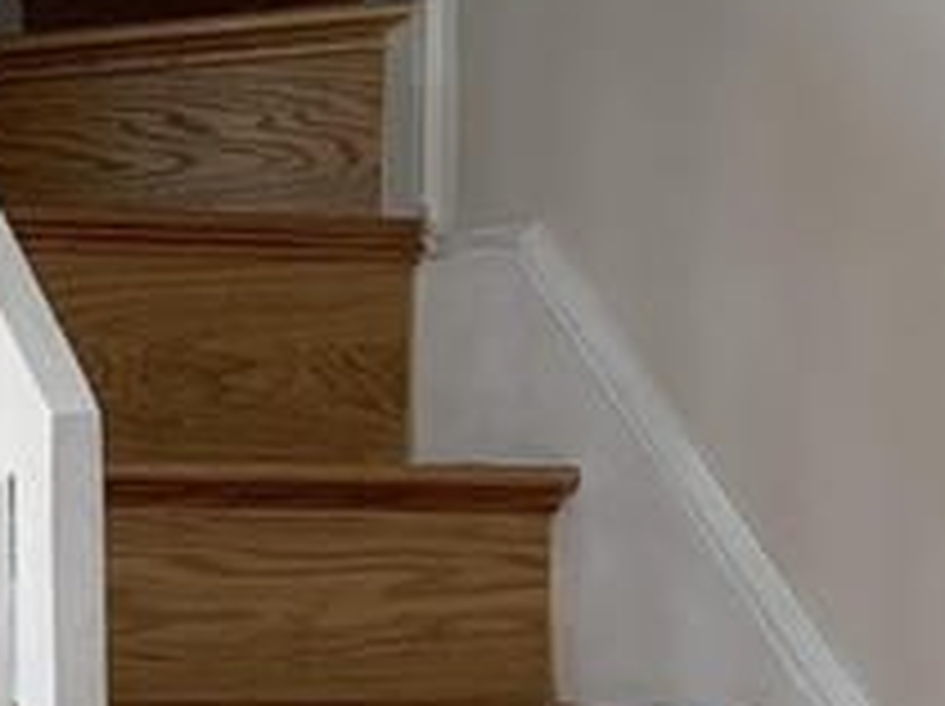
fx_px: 3463
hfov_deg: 14.1
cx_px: -644
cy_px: 589
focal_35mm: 127
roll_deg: -1.2
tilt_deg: -0.6
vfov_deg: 11.6
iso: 80
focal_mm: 4.25
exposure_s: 1/60
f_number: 1.8
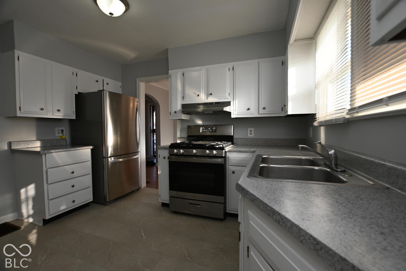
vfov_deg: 77.3
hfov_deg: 100.4
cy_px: 136
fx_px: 169
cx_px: 203
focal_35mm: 15
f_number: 7.1
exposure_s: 1/200
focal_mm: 10
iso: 400
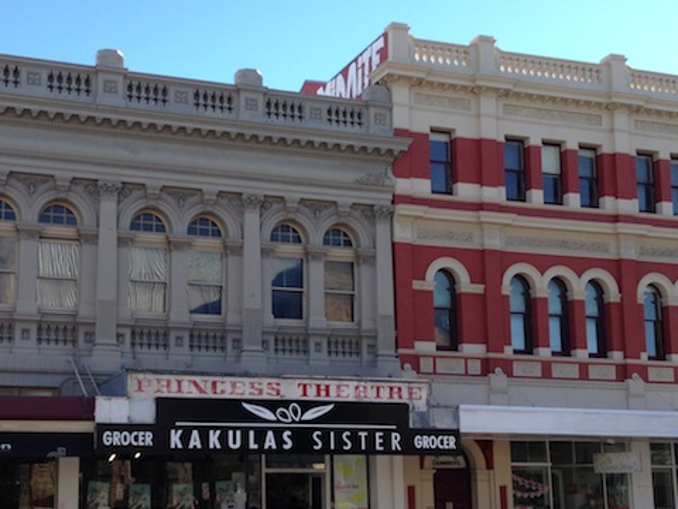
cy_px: 317
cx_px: 205
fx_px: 1077
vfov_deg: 26.5
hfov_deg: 34.5
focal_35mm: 55
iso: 50
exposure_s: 1/511
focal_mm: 4.13
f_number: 2.4
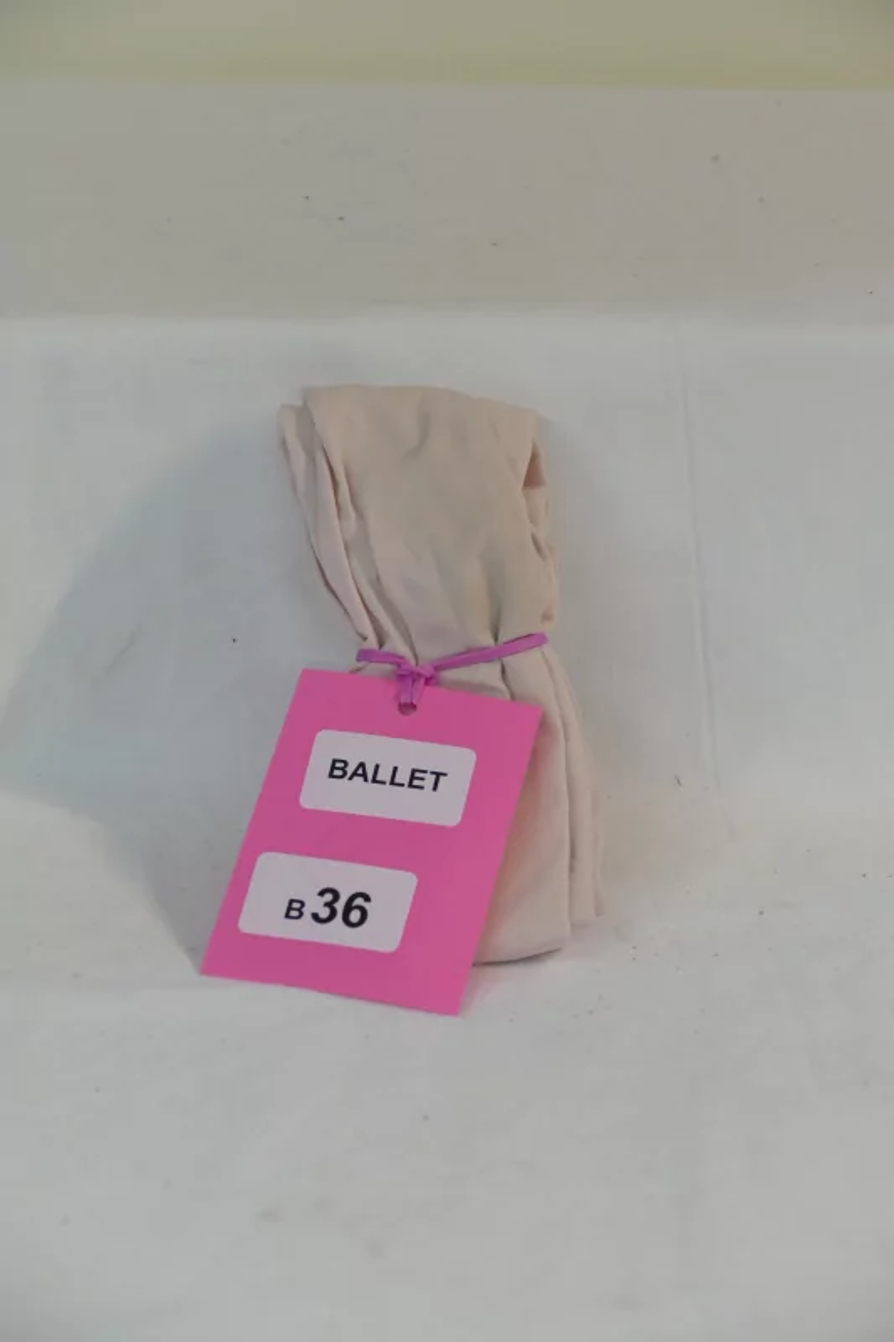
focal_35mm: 135
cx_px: 447
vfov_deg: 15.2
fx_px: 5031
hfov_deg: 10.2
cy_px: 671
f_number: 3.9
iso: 500
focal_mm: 49.07
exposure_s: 1/80
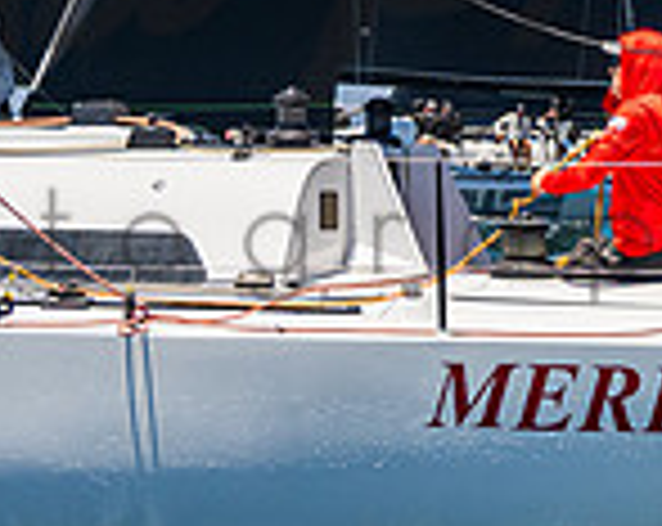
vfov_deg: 4.7
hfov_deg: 5.8
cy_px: -42
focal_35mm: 328
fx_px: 6414
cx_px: 1121
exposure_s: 1/2500
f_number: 8
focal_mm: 66
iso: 500
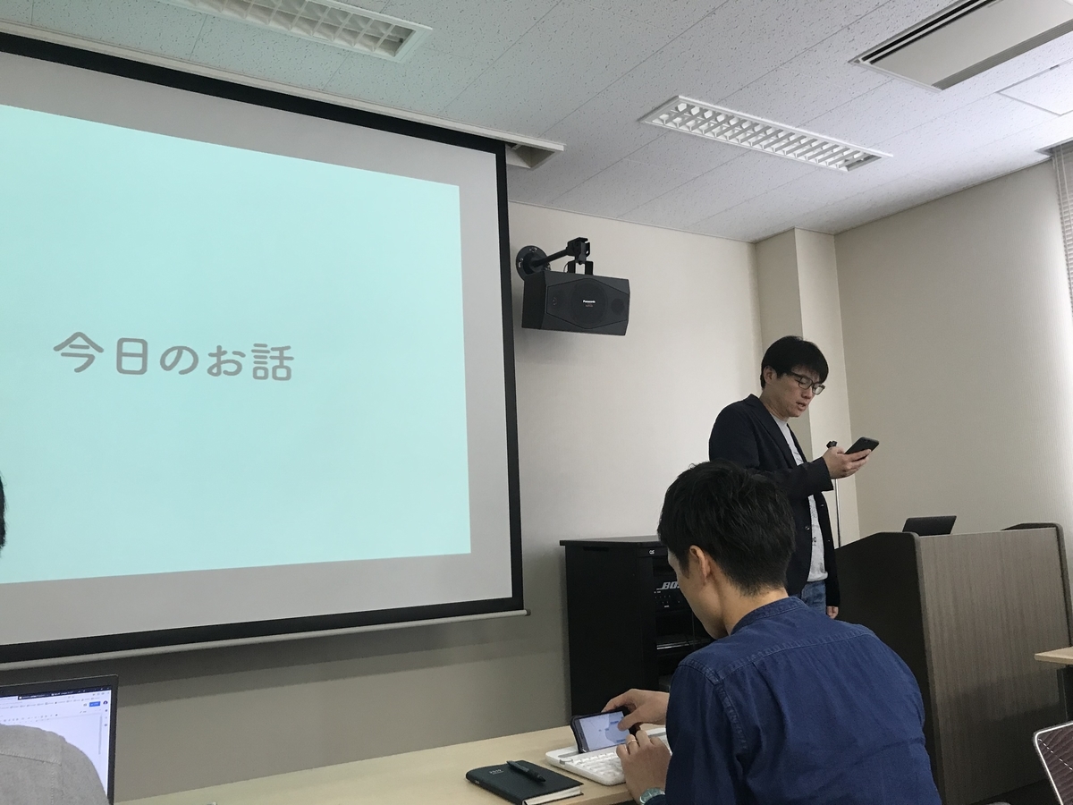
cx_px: 536
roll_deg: +1.7
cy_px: 402
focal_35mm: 28
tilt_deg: +8.4
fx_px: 868
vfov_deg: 49.7
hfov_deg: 63.4
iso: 25
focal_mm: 3.99
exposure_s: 1/31
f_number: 1.8
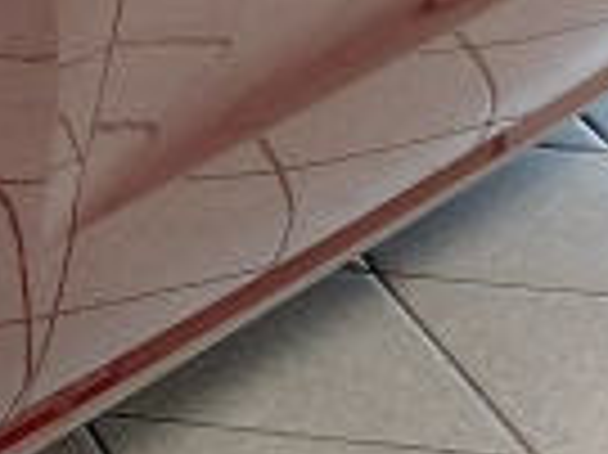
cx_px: -1536
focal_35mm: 189
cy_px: -263
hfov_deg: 8.0
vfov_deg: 7.7
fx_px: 3317
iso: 160
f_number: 1.8
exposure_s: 1/120
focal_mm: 4.69
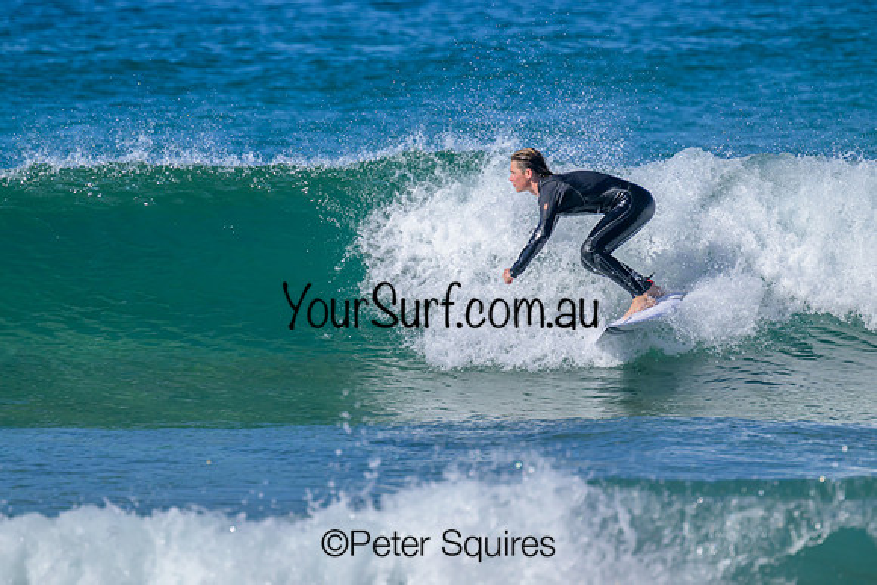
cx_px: 442
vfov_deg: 1.8
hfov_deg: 2.7
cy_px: 210
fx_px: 18765
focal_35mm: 770
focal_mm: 560
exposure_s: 1/2000
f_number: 8
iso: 500
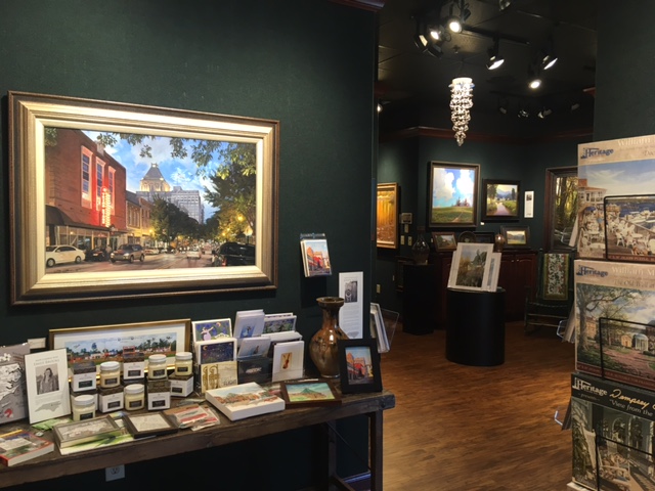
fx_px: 549
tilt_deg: -3.7
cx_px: 328
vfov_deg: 48.2
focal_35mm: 29
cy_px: 246
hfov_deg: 61.7
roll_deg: -1.3
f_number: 2.2
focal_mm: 4.15
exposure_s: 1/30
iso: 64
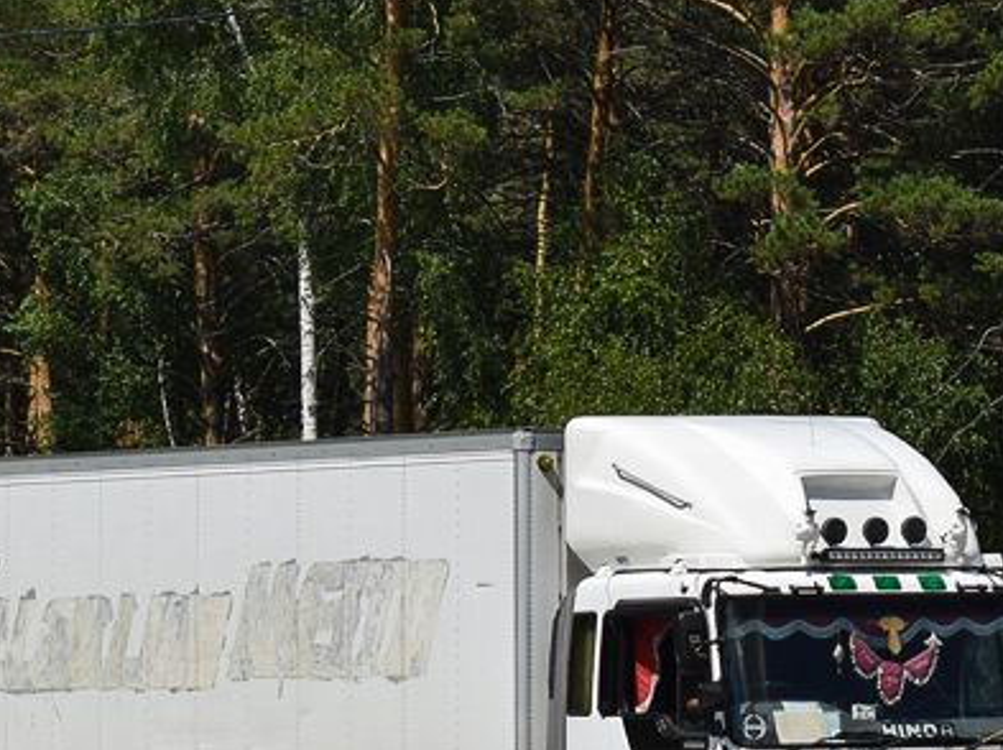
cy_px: 273
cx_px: 623
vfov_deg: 6.1
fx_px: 7019
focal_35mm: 242
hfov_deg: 8.2
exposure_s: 1/1250
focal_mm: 55
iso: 200
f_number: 7.1
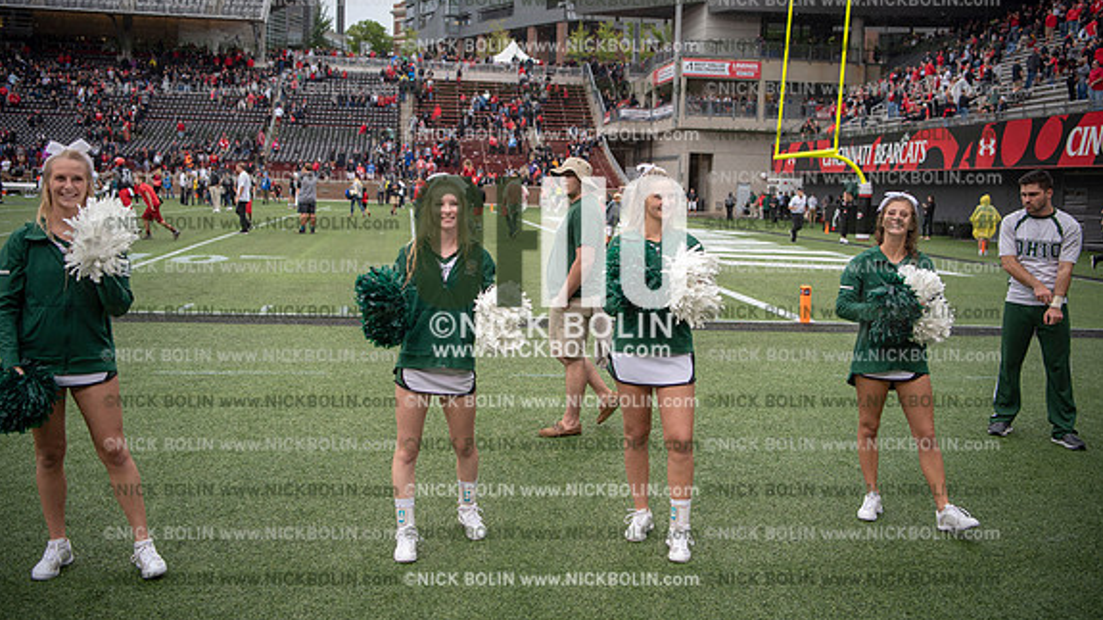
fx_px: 1082
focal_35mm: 37
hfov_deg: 54.0
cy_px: 268
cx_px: 551
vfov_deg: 31.9
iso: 250
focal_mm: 35
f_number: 2.8
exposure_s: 1/1000
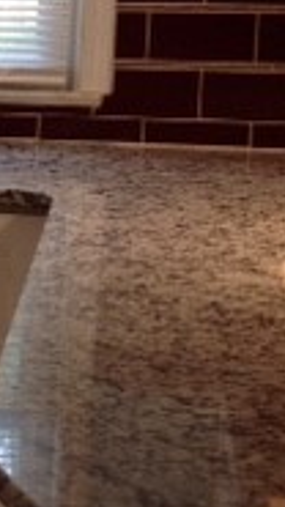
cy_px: 186
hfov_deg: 8.4
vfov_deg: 16.2
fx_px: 1774
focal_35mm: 132
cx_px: -406
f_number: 2.4
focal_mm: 4.28
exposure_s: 1/60
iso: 64
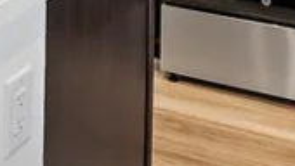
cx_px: 9
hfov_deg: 20.5
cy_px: -285
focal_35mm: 101
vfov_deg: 9.9
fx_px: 791
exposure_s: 1/15
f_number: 8
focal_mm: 16
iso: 400
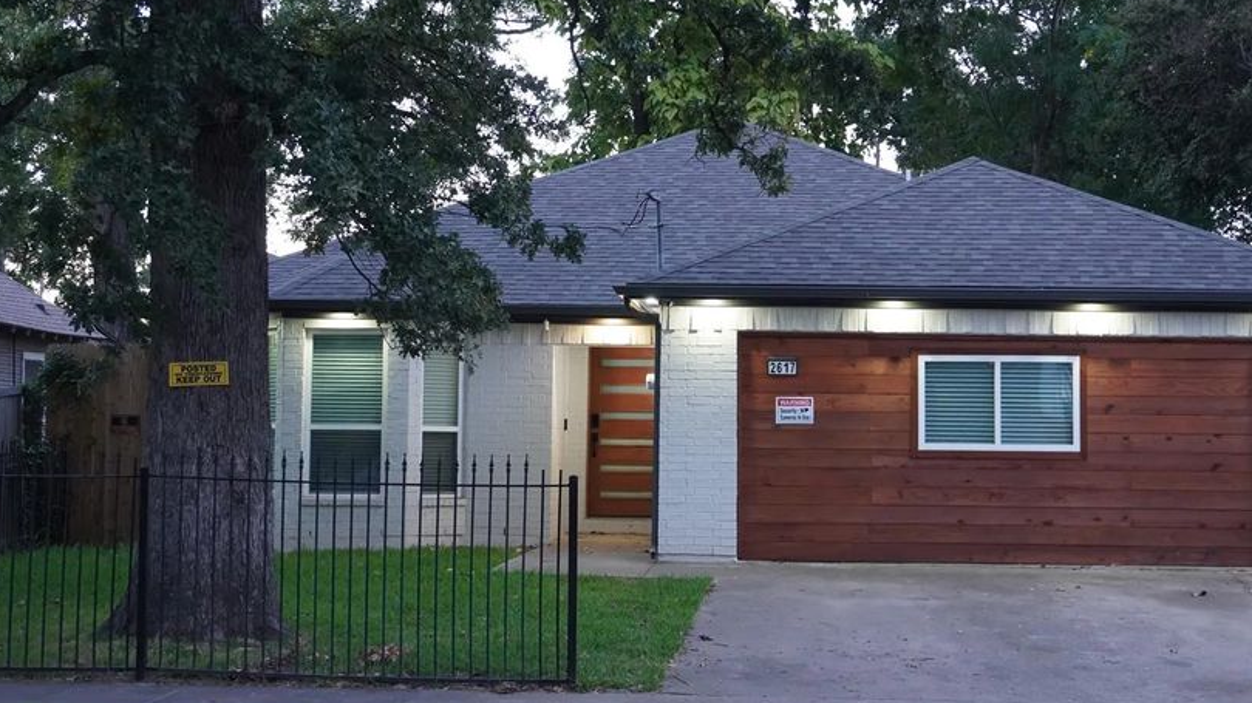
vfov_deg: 22.3
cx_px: 709
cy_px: 330
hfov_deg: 38.7
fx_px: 1781
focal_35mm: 54
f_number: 4.5
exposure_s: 1/50
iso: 1600
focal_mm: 27
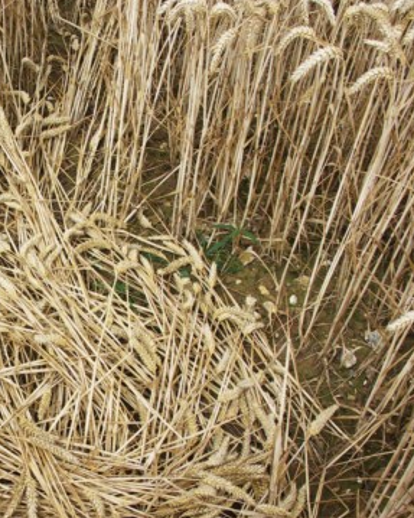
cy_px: 338
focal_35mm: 54
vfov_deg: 34.5
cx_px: 9
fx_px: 827
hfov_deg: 26.7
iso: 50
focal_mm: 8
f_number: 5.6
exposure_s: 1/200
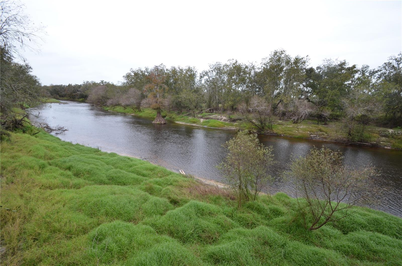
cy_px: 133
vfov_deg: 77.0
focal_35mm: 15
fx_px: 167
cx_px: 201
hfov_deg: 100.5
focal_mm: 10
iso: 200
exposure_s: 1/200
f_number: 7.1
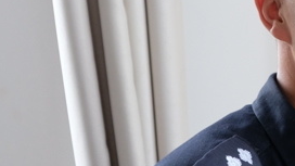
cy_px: 5
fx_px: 1737
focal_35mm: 222
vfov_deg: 5.5
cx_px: 451
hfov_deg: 9.4
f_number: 4
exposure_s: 1/110
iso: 800
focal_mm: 42.5
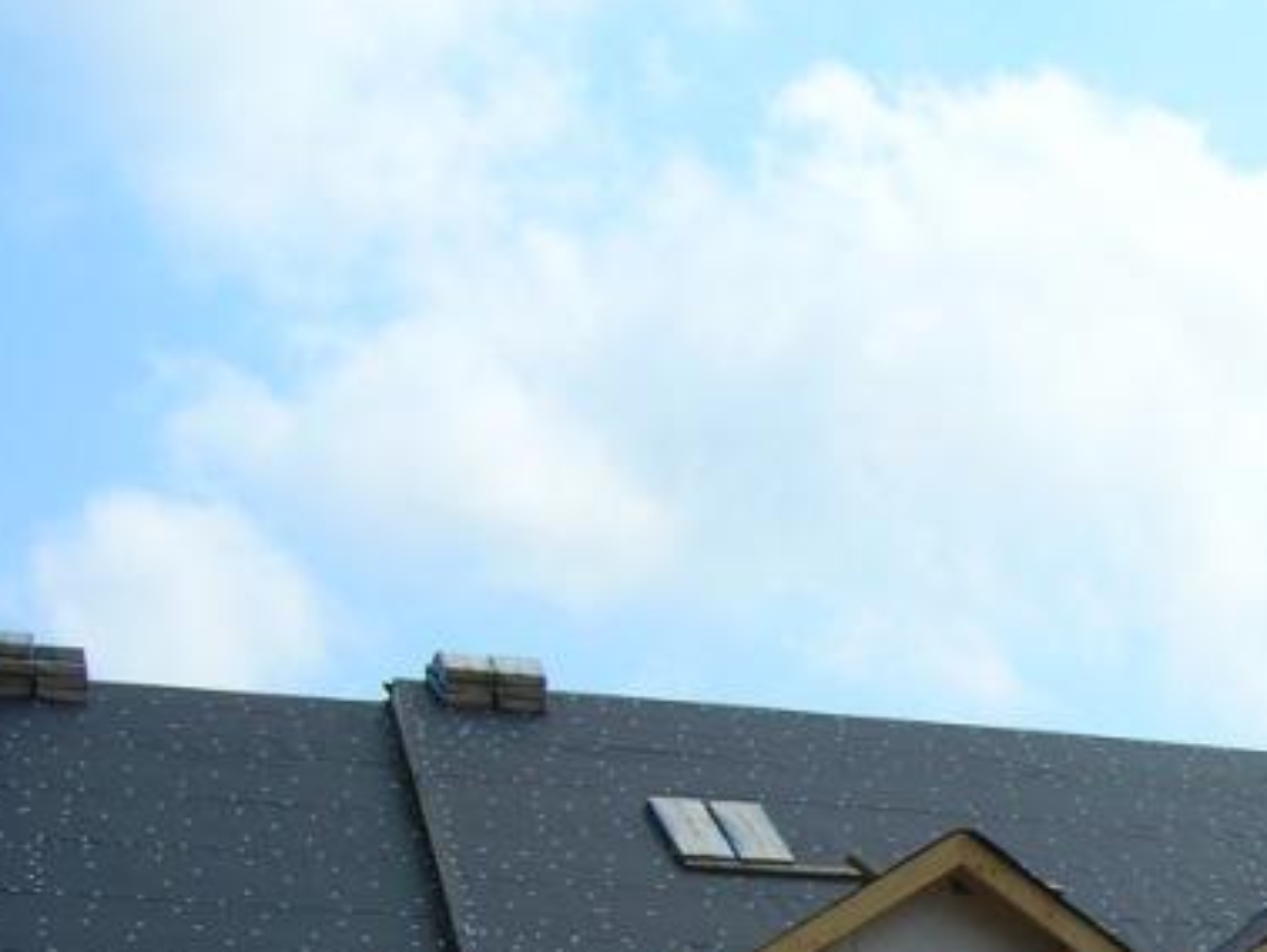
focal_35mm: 92
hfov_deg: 20.3
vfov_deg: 15.7
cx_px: 1398
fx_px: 3369
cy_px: 1002
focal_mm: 5.7
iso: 50
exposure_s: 1/527
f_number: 4.9
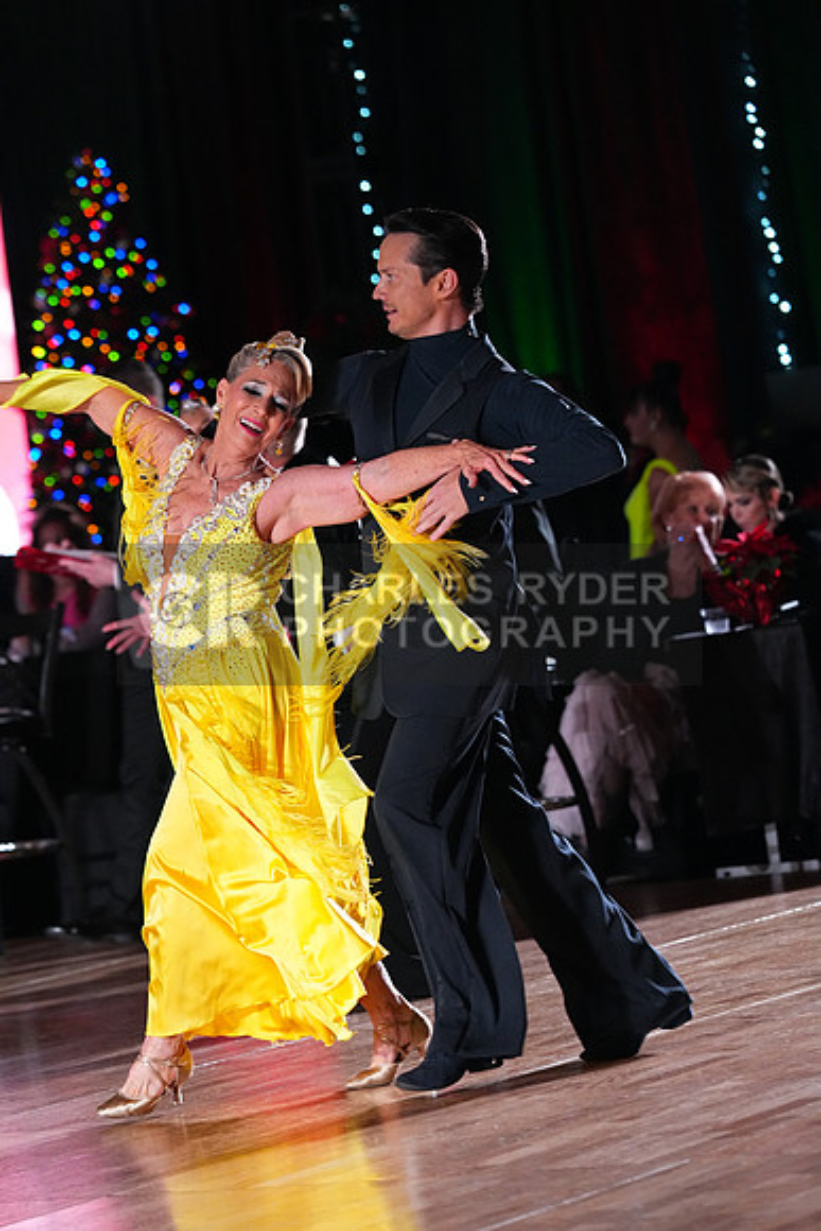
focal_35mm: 156
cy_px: 616
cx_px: 410
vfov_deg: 13.2
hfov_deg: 8.8
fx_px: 5333
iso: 6400
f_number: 4.5
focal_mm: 156
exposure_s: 1/400
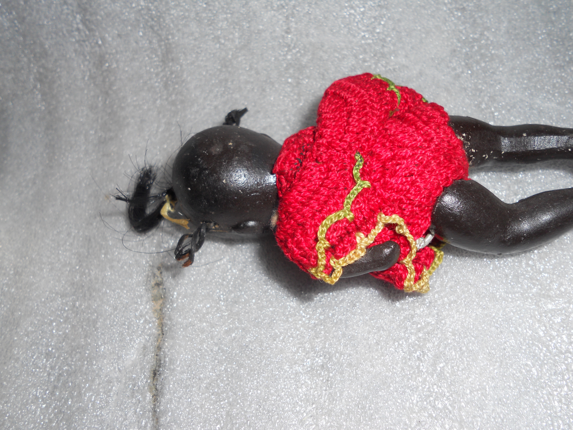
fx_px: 530
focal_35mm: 32
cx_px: 286
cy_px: 215
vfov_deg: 44.2
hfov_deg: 56.8
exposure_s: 1/25
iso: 80
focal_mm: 5.8
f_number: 8.8
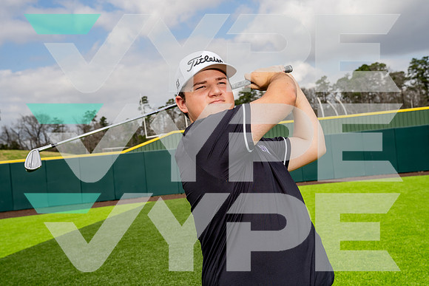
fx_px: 572
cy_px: 143
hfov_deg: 41.1
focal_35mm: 48
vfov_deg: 28.1
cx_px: 214
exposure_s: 1/250
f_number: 9
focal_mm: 48
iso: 100
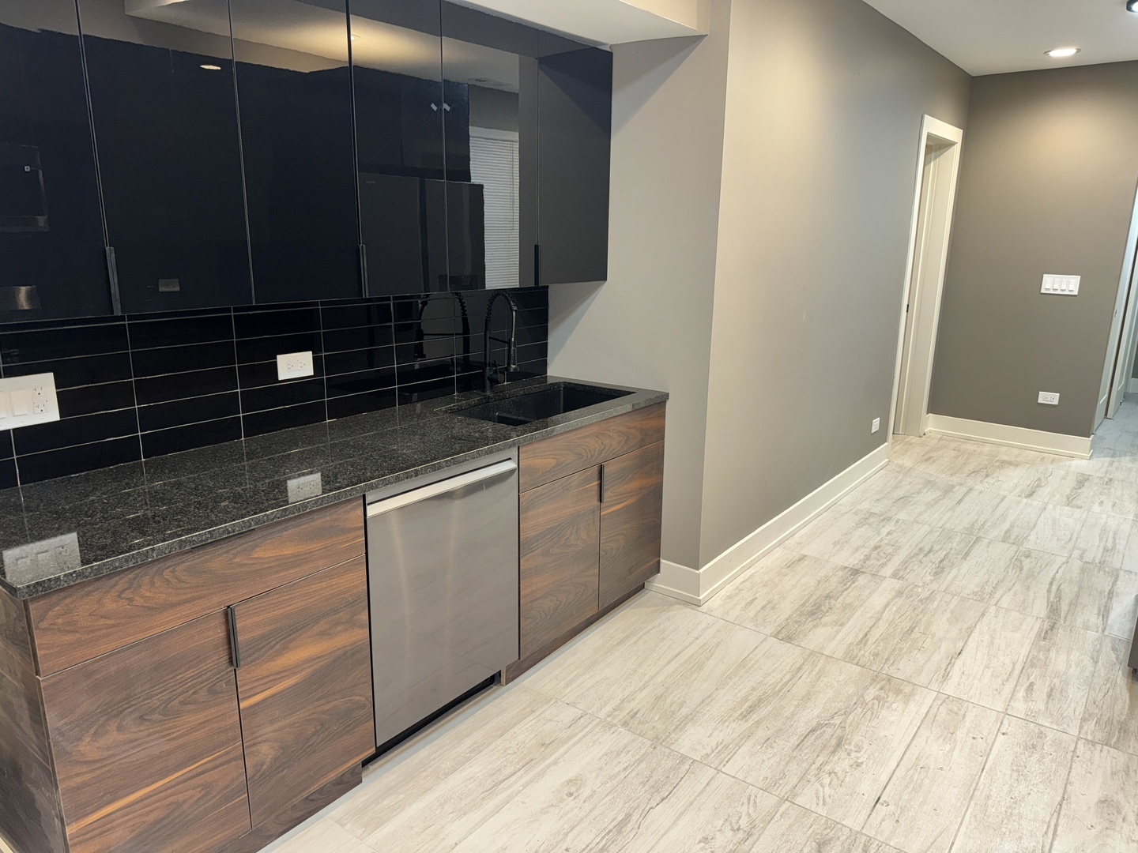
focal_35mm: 24
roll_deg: -1.1
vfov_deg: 56.8
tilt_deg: -15.0
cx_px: 569
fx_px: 789
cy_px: 426
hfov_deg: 71.6
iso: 100
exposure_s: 1/20
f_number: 1.78
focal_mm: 6.76
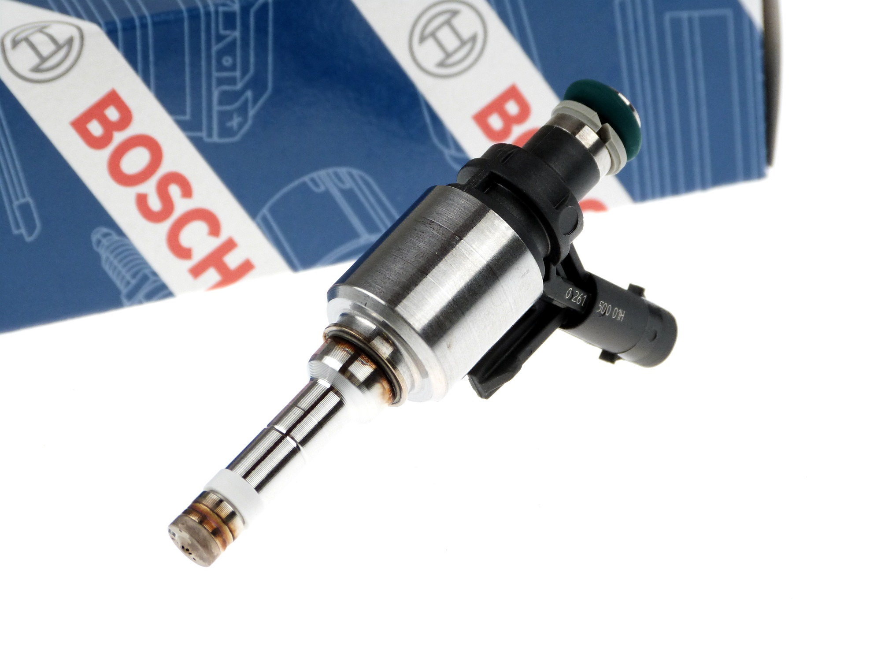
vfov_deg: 8.7
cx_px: 440
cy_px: 330
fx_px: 4327
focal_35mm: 170
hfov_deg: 11.6
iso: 200
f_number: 3.8
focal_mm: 30.7
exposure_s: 1/160
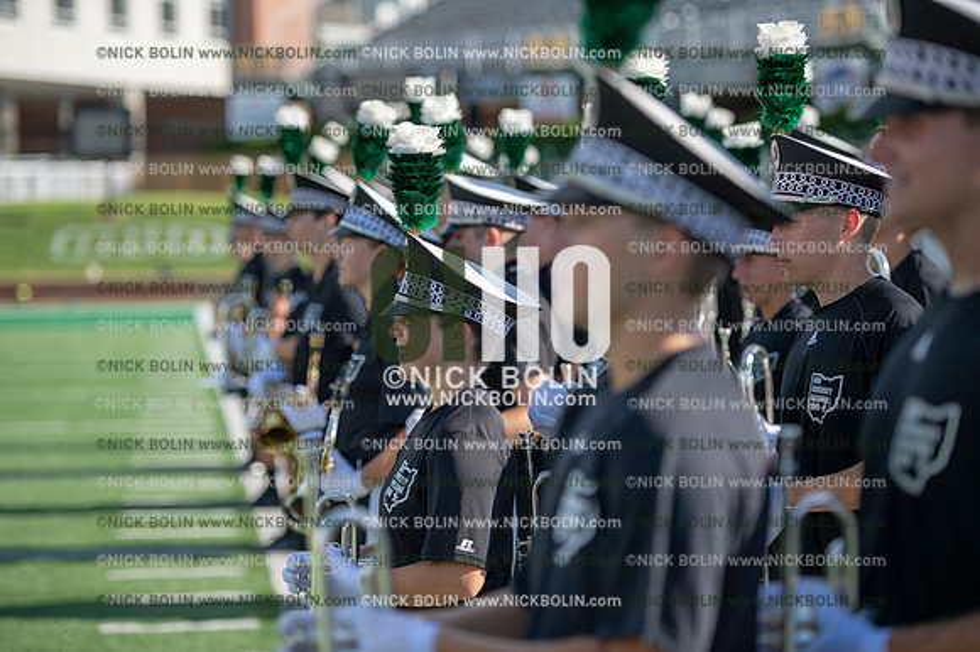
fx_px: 3047
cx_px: 490
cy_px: 326
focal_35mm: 112
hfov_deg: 18.3
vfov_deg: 12.2
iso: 160
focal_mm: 112
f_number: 2.8
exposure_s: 1/2000
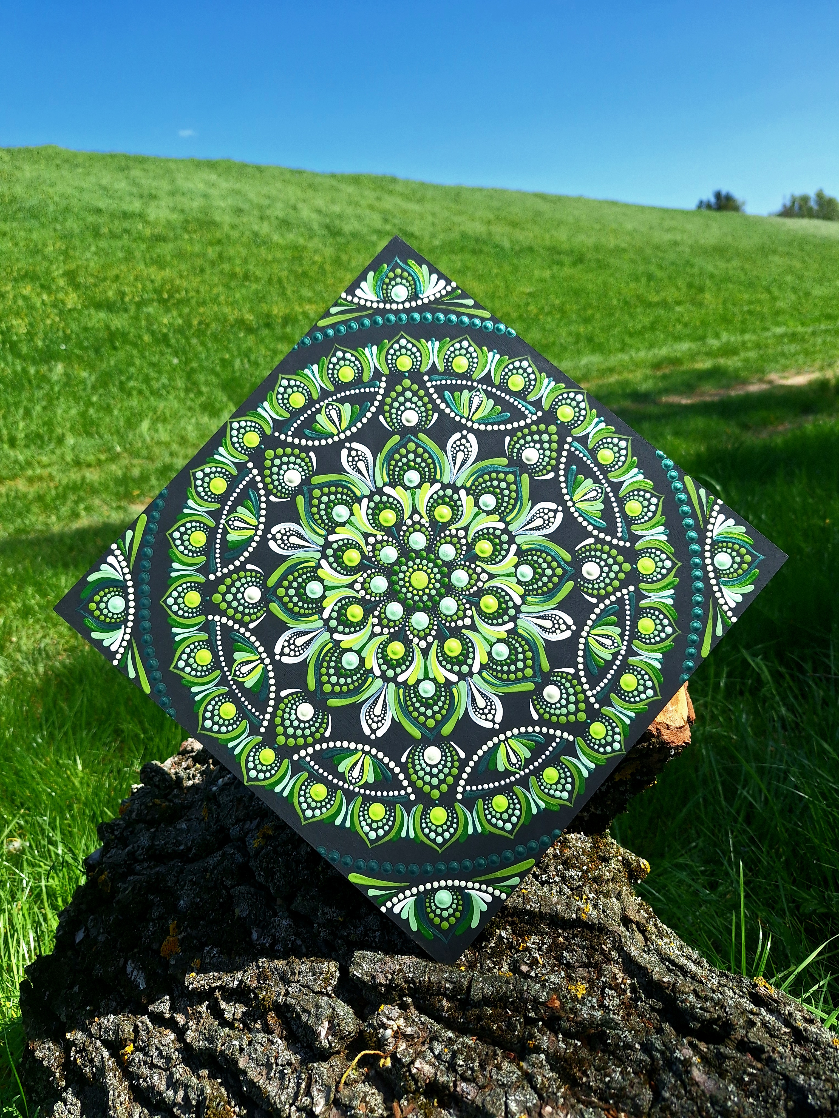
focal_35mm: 23
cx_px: 420
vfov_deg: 73.9
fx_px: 743
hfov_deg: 58.9
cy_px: 559
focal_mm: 5.54
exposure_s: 1/2500
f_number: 1.8
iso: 40
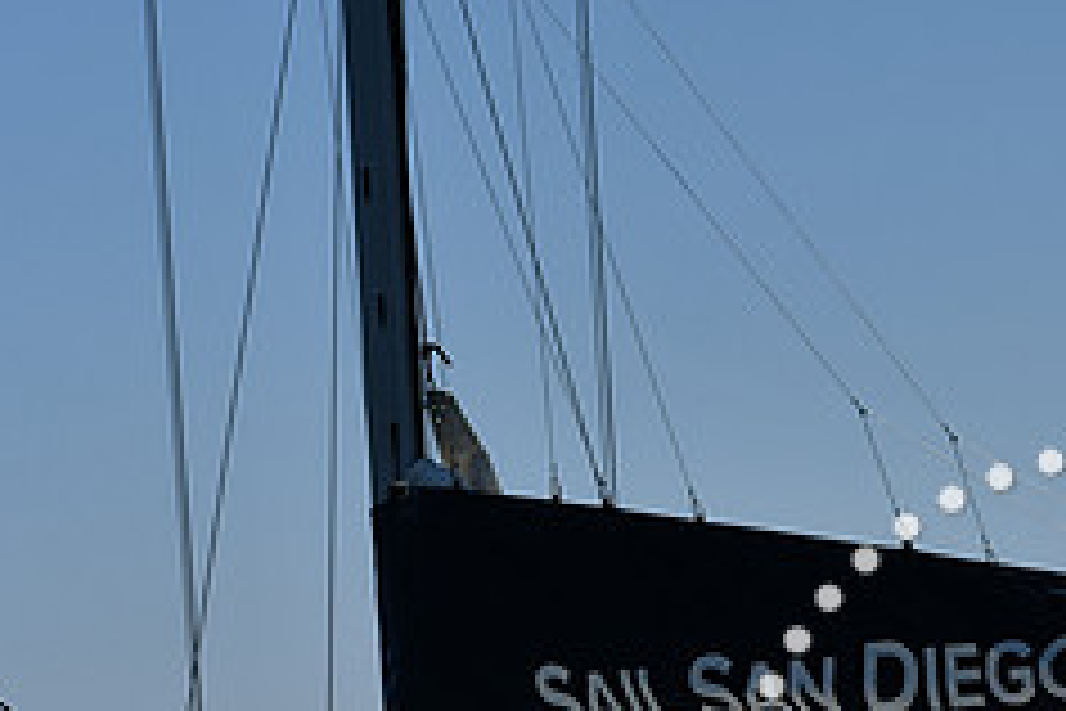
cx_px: 1147
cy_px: 862
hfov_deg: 8.0
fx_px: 7609
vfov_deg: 5.3
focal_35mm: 257
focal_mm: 70
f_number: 9
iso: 100
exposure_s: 1/640
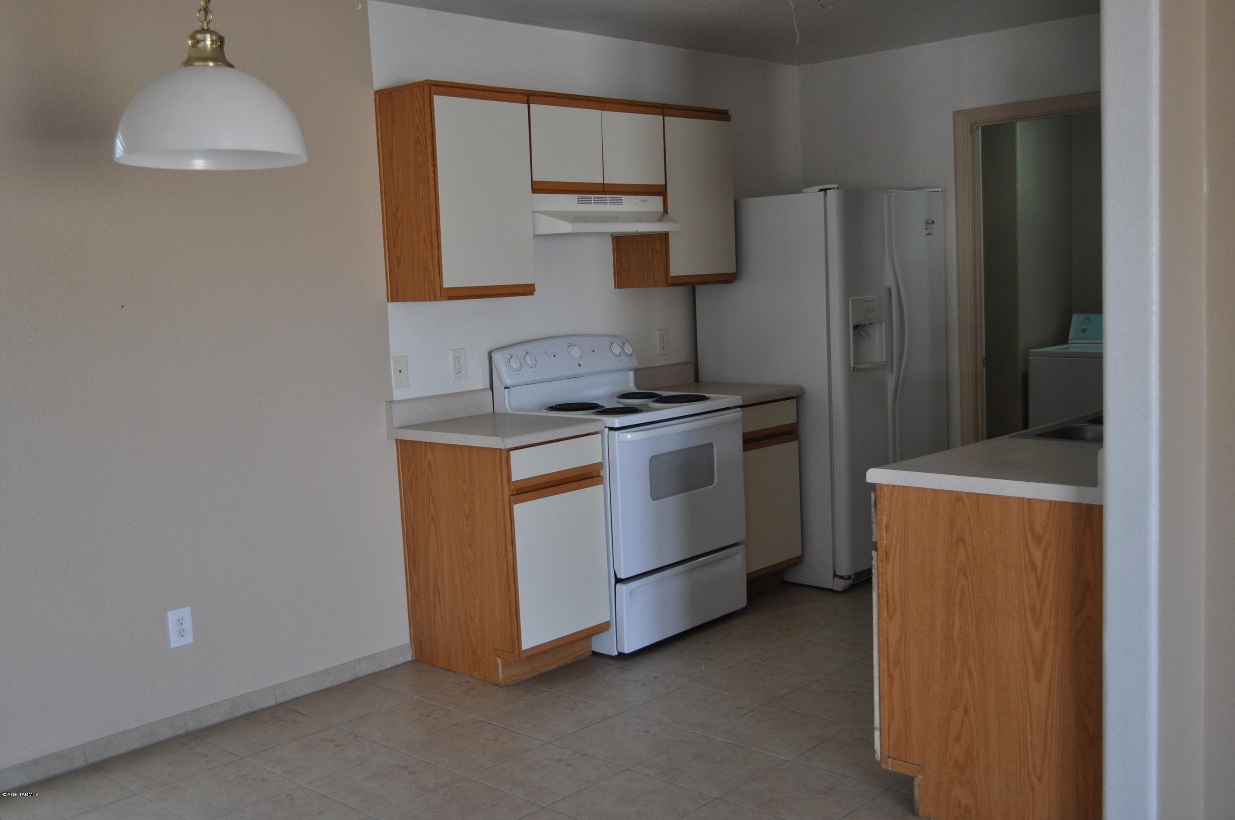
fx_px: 1233
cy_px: 410
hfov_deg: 53.2
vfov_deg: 36.8
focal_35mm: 36
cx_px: 618
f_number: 4
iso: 560
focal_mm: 24
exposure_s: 1/60
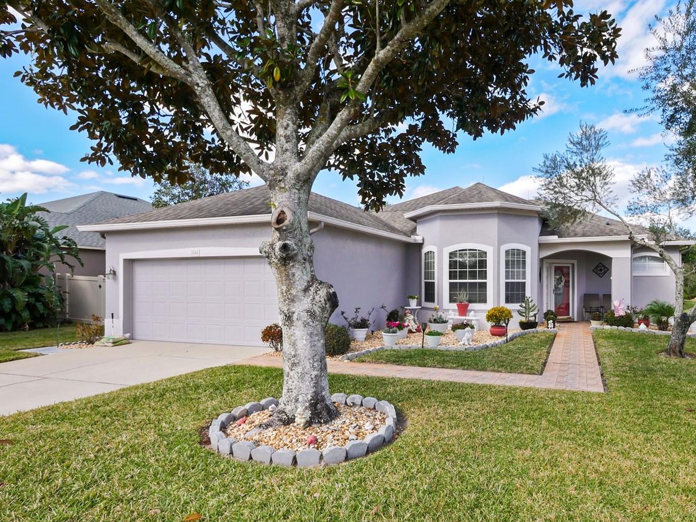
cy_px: 304
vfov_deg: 65.5
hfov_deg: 80.0
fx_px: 402
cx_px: 442
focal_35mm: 20
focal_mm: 7
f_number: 6.3
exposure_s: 1/320
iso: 200
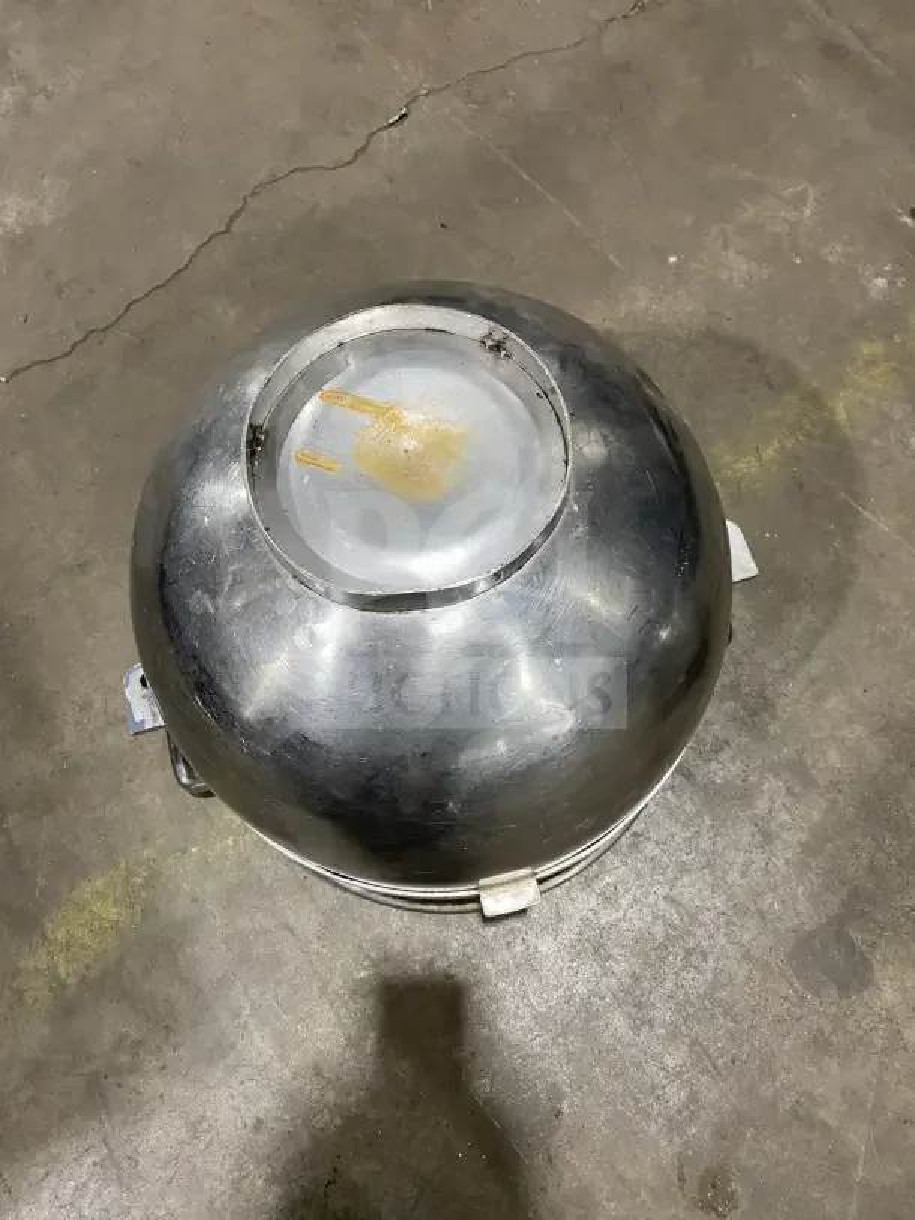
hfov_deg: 53.1
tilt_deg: -70.2
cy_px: 610
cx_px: 458
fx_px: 916
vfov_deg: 67.3
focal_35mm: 26
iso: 160
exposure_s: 1/60
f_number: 1.8
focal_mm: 4.25
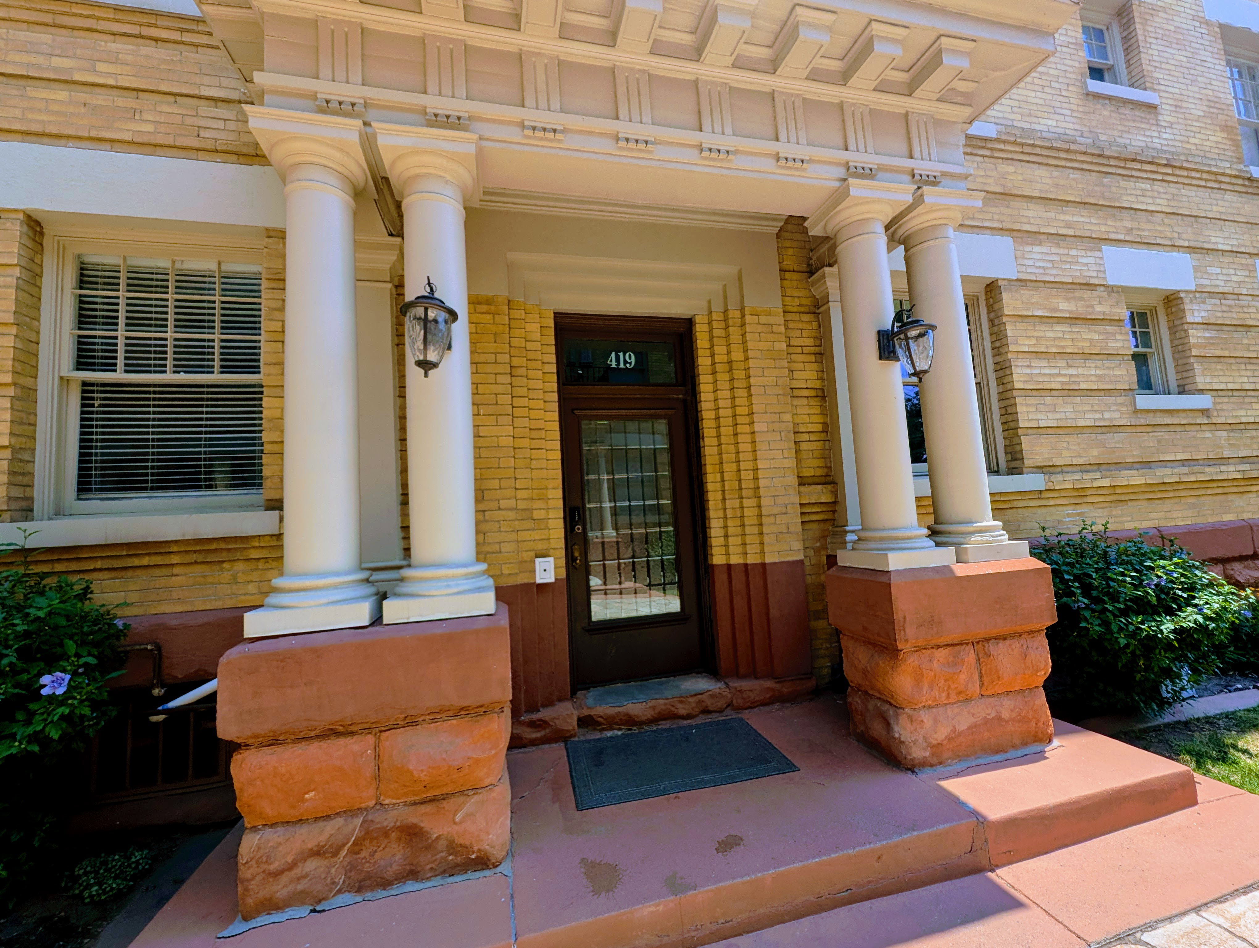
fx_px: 473
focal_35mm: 13
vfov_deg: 90.1
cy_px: 474
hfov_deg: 106.1
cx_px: 630
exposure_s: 1/928
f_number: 2.2
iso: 40
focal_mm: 1.95
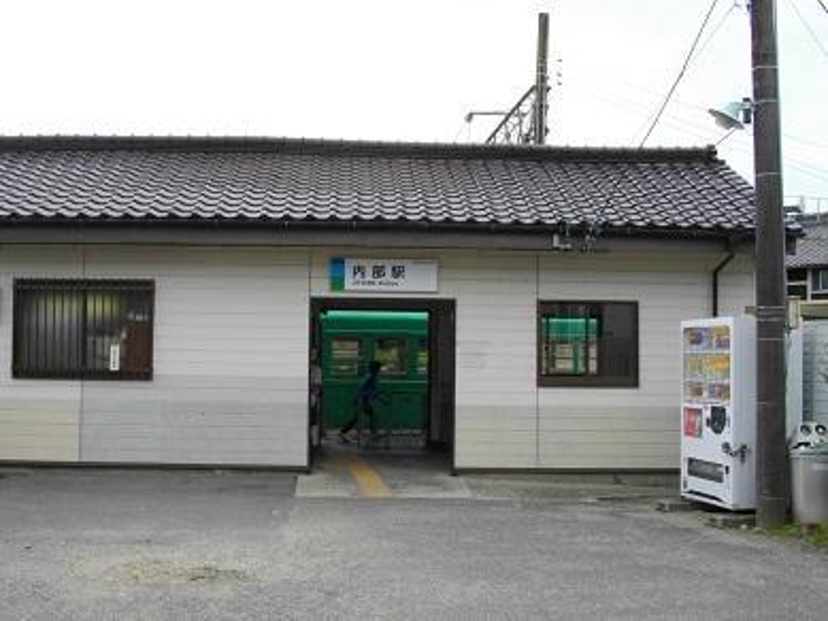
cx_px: 414
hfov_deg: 56.8
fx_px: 766
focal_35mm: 32
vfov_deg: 44.2
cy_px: 310
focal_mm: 5.7
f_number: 5.5
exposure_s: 1/160
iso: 100
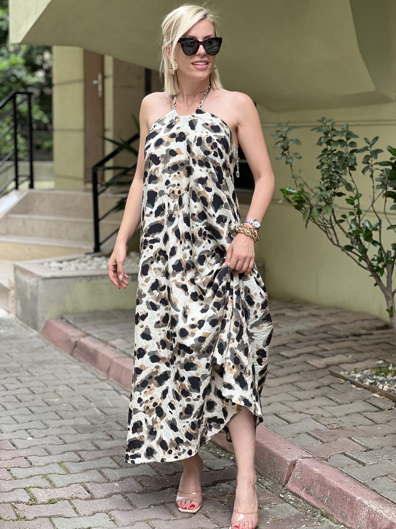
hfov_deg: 19.1
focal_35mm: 77
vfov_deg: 25.3
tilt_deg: -4.2
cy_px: 264
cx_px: 198
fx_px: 1174
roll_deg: -0.3
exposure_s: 1/121
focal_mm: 9
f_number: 2.8
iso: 40
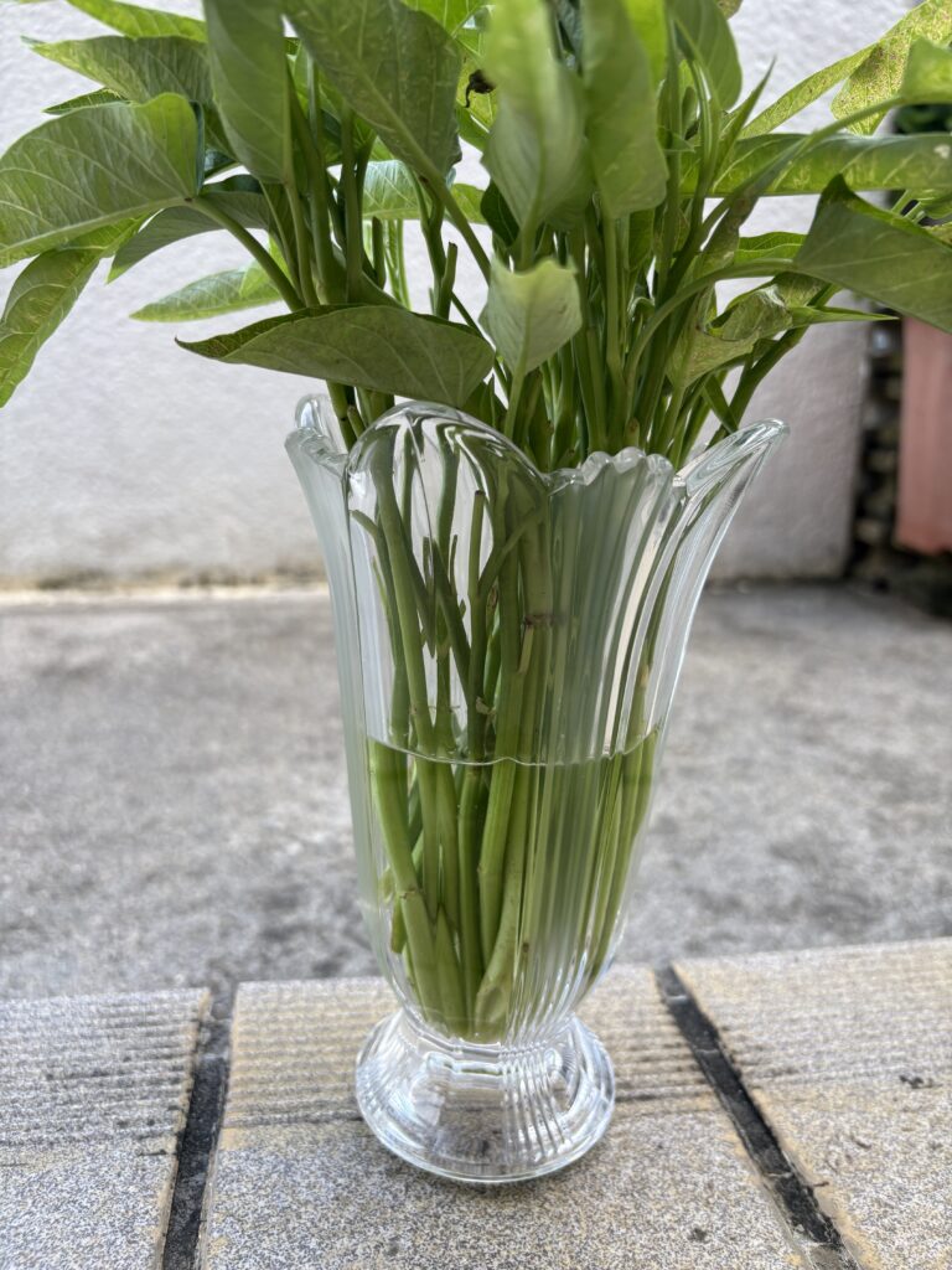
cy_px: 635
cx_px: 476
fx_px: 953
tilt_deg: -15.5
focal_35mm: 26
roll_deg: -1.7
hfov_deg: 53.1
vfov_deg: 67.3
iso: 50
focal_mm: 5.96
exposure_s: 1/121
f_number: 1.6
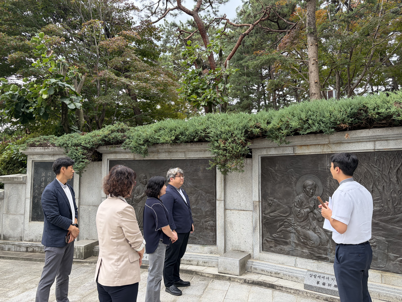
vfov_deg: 53.1
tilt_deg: +6.2
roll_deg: +0.8
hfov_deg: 67.3
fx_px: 302
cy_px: 151
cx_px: 201
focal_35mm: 26
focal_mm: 5.96
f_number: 1.6
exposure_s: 1/492
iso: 50
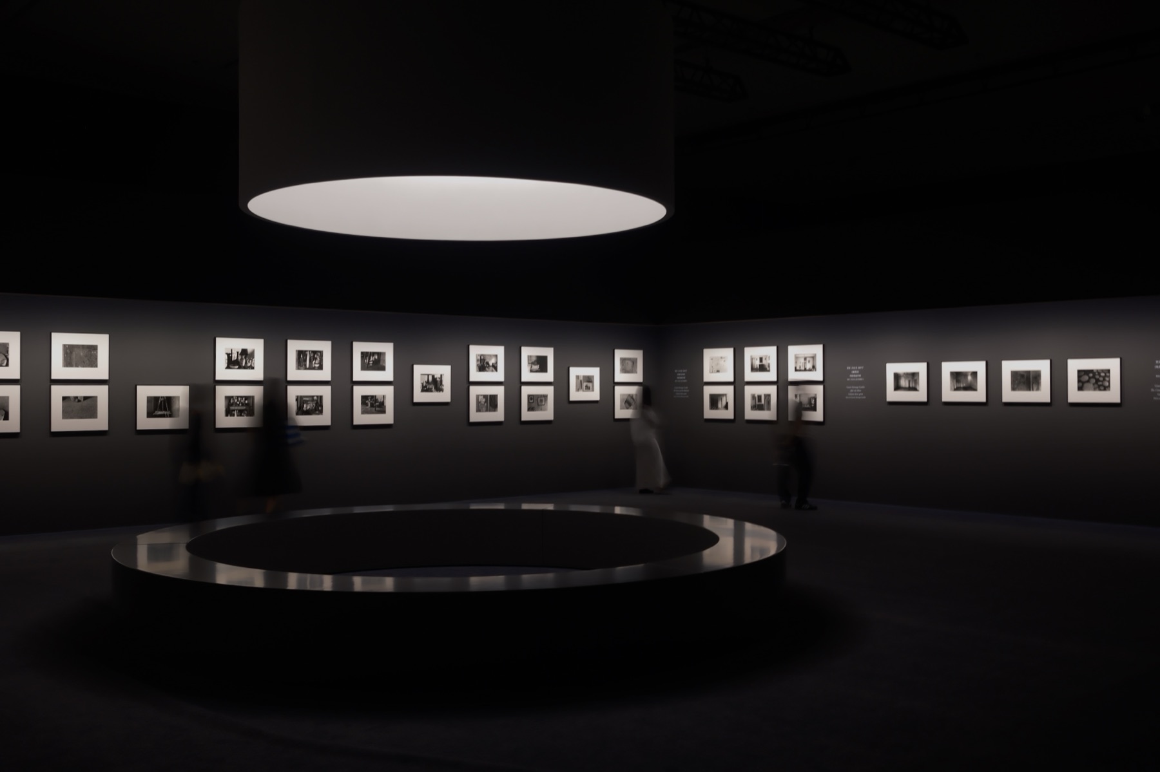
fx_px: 1127
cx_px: 580
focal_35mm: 35
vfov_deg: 37.8
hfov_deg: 54.4
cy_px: 386
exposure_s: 1.5
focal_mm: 23
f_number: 4.5
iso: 80
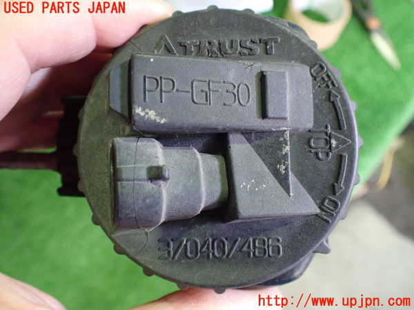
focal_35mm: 30
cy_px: 155
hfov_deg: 60.0
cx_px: 207
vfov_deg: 46.8
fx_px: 359
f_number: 2.3
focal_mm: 5.4
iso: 800
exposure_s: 1/30
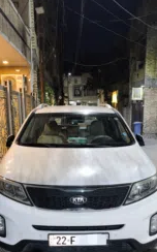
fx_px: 274
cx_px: 78
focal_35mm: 40
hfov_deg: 31.9
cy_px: 181
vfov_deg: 47.9
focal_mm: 6.57
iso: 640
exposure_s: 1/50
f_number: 1.6
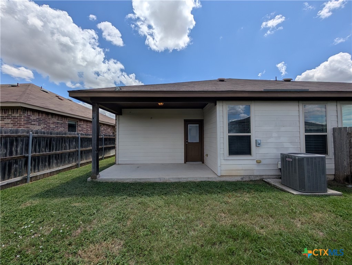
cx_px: 176
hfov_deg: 110.5
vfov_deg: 94.6
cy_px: 132
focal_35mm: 12
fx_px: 122
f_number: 1.7
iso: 55
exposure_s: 1/5848
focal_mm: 2.02
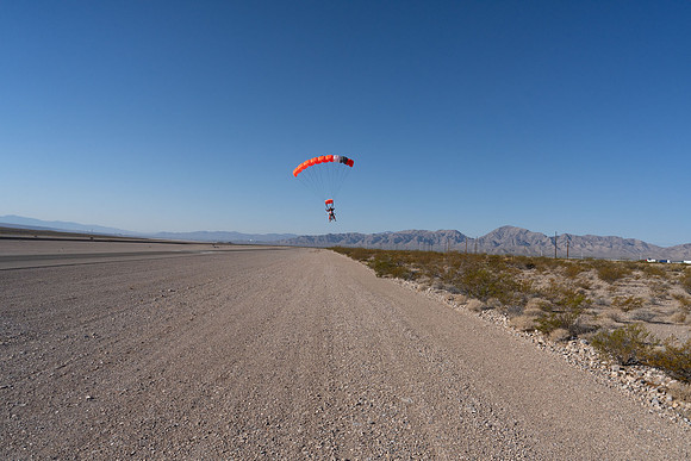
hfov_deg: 73.7
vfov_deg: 53.2
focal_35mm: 24
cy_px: 230
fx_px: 461
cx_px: 346
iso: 800
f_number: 11
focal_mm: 24
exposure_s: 1/2000
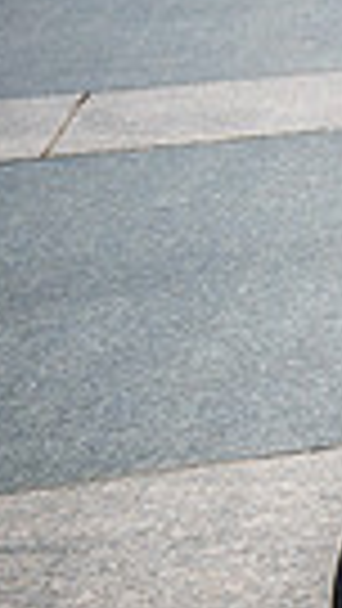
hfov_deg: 7.3
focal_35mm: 133
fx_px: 2143
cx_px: 1238
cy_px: 194
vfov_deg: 16.1
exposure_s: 1/640
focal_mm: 29.5
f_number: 8
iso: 800
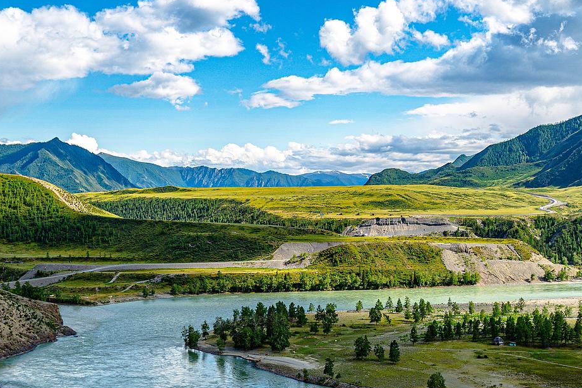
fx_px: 808
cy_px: 275
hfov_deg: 39.4
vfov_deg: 26.8
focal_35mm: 50
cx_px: 235
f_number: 2.8
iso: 100
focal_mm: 24
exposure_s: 1/1600
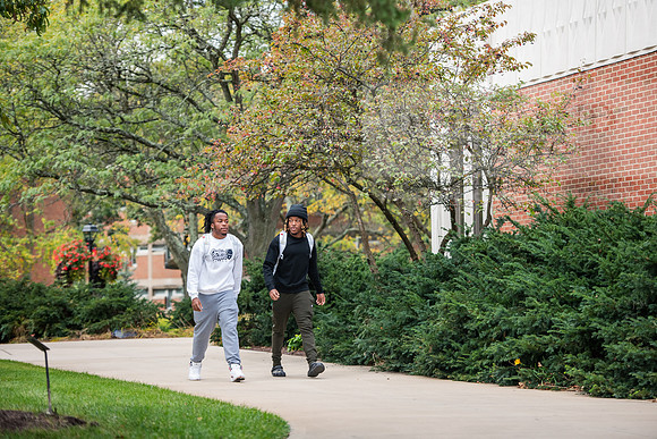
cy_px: 220
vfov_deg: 12.5
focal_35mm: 110
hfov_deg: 18.6
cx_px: 328
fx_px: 2008
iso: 400
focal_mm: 110
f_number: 3.2
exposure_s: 1/320
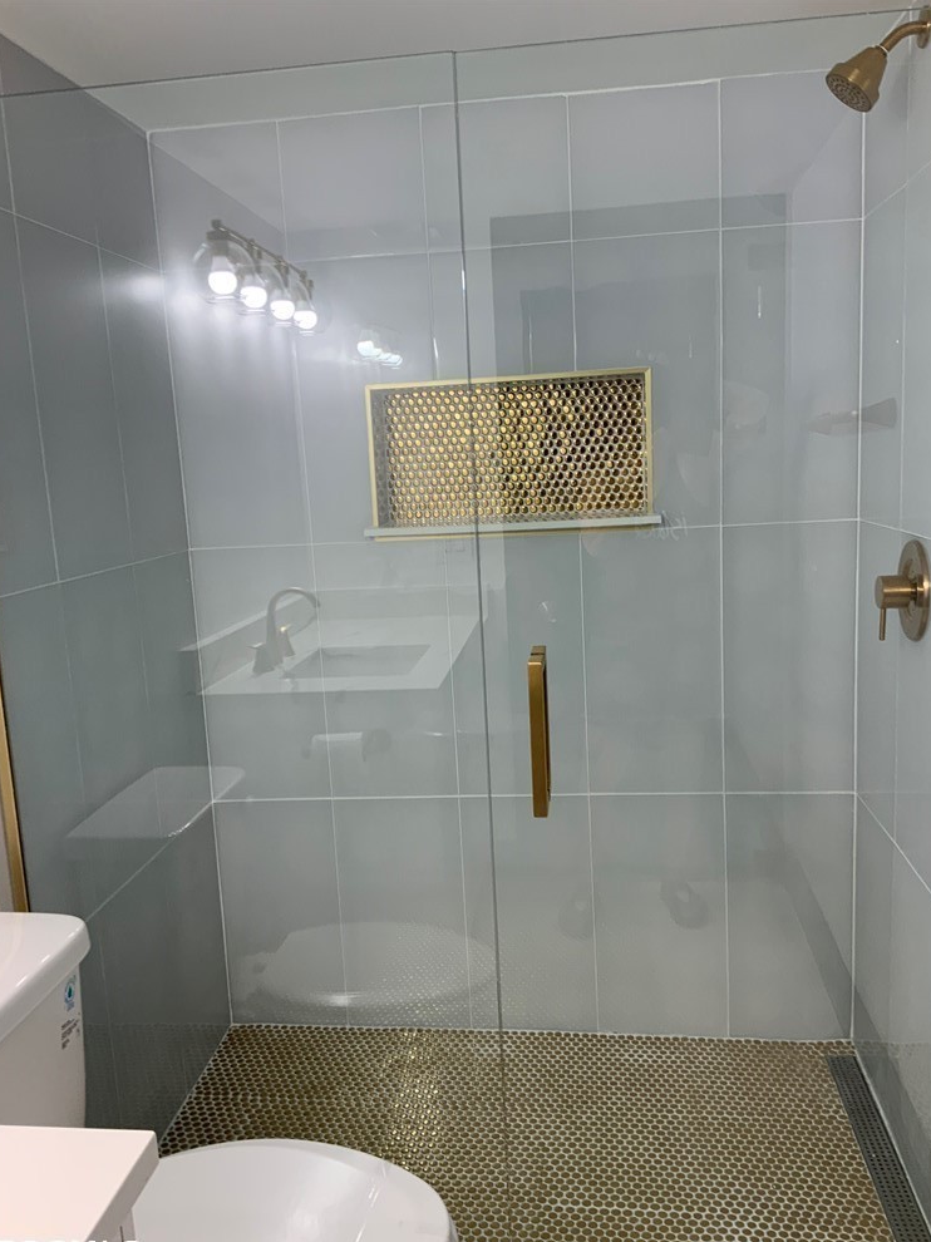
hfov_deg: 46.8
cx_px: 467
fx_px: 1076
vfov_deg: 60.0
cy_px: 641
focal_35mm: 30
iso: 40
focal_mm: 3
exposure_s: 1/60
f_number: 1.8
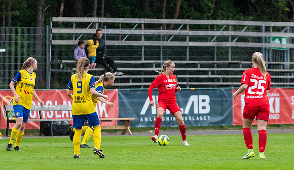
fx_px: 3859
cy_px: 113
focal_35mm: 492
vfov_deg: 2.5
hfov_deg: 4.4
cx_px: 169
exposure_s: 1/1600
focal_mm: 200
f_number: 3.2
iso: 640
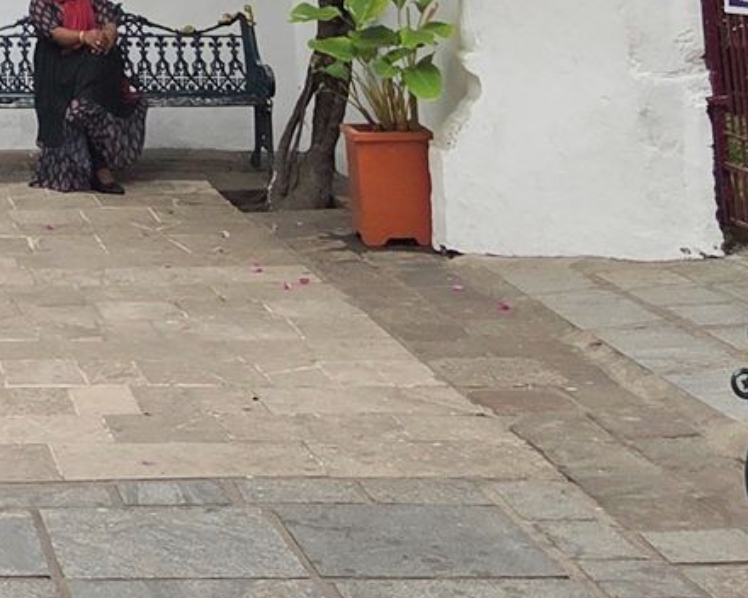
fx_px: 2258
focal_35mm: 102
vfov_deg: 12.8
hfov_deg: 17.7
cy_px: -659
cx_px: -206
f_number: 1.8
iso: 80
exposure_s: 1/3512
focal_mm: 5.4
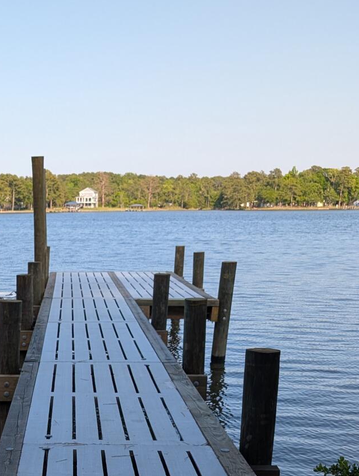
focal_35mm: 57
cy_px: 464
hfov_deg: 24.5
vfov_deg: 31.5
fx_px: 786
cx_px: -7
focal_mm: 6.9
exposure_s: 1/555
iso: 22
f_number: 1.68
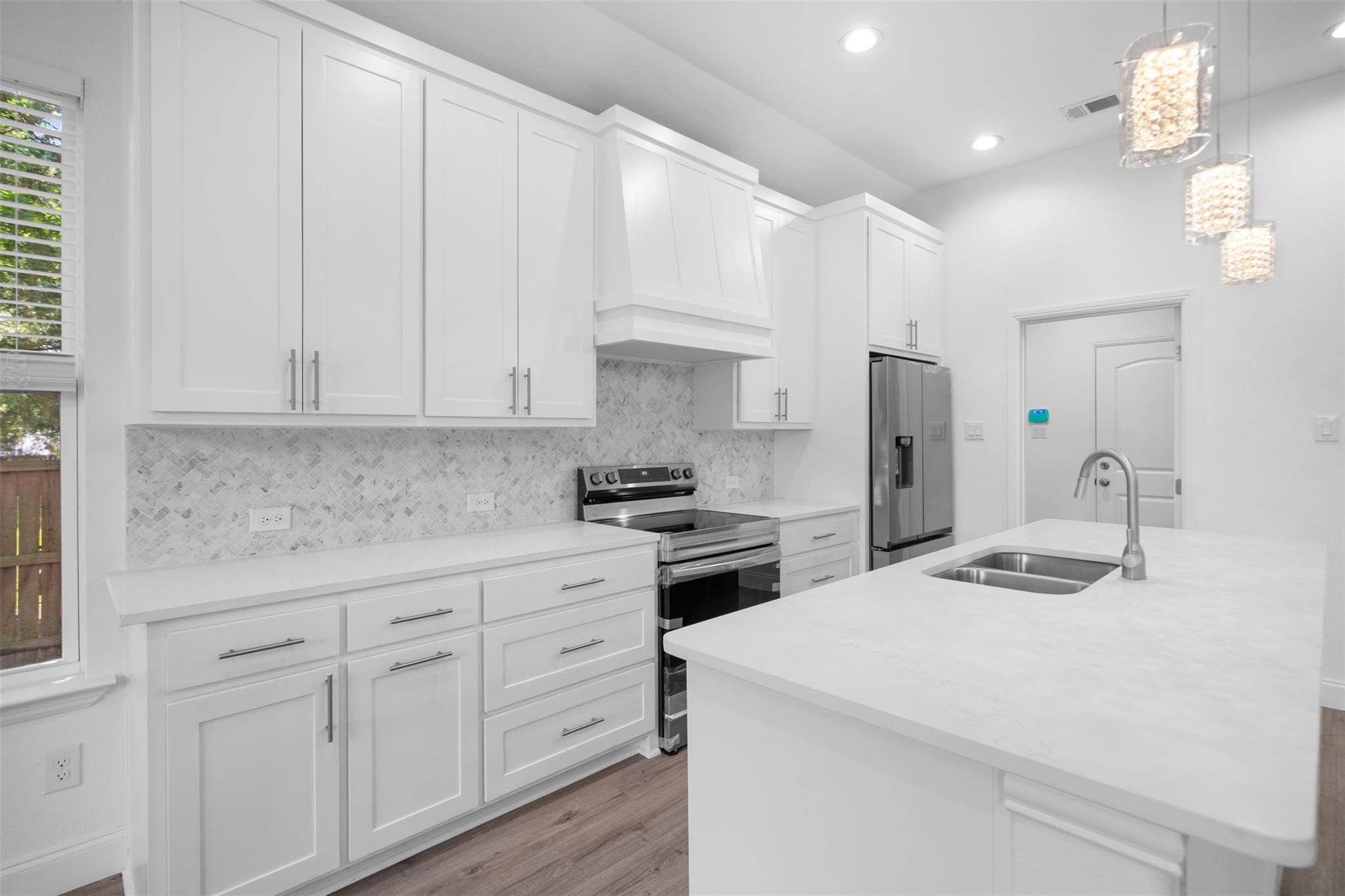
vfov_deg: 70.4
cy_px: 448
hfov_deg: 93.3
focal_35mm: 17
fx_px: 635
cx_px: 672
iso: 800
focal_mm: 17
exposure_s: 1/2
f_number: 7.1
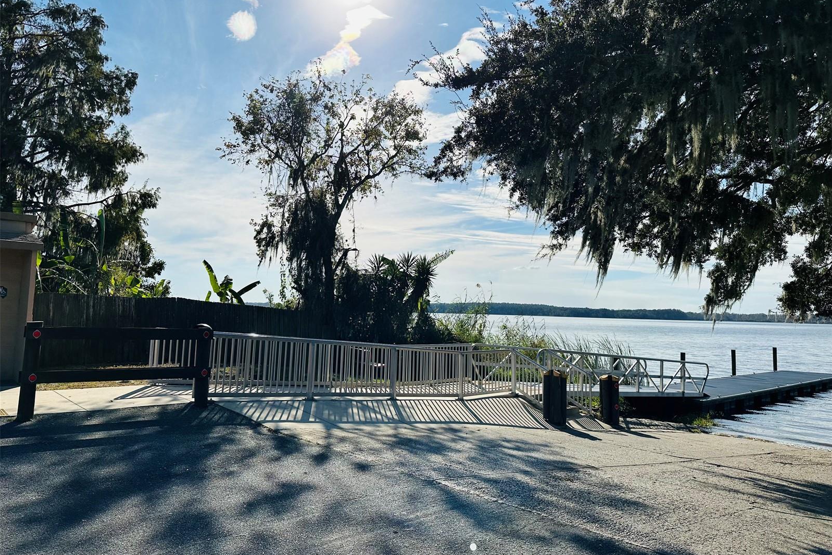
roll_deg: -1.1
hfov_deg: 71.5
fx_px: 578
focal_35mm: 25
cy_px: 261
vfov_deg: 51.2
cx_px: 416
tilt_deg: +5.1
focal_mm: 6.86
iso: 80
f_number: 1.78
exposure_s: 1/13699
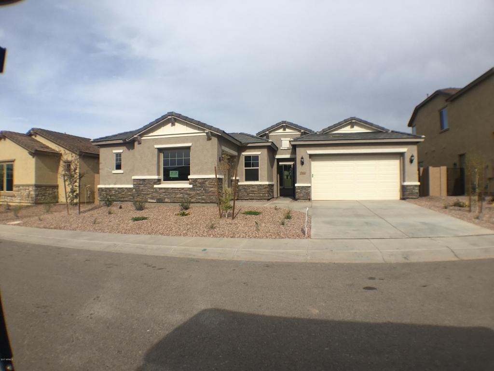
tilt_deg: +1.5
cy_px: 186
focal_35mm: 29
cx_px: 247
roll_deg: -0.2
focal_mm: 4.15
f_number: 2.2
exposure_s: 1/2331
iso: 25
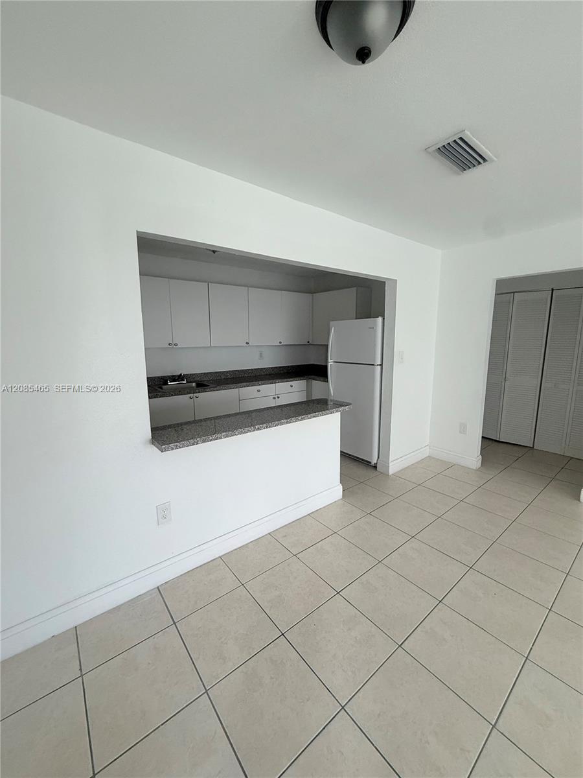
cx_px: 292
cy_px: 389
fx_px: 314
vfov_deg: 102.1
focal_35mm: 14
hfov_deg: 85.7
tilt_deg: -8.7
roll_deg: -0.2
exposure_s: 1/99
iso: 250
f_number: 2.2
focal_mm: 2.22
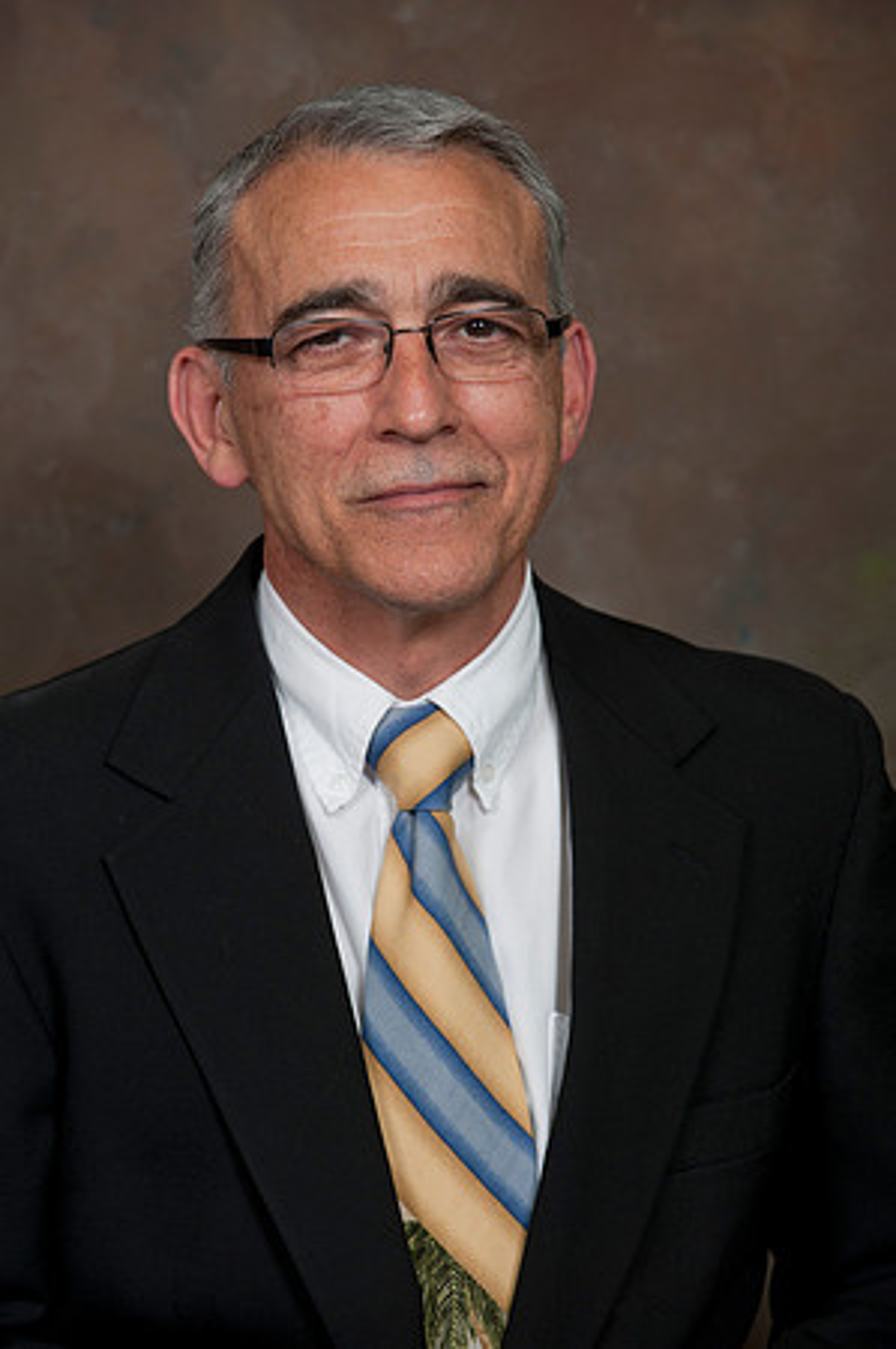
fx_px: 7483
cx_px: 448
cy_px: 674
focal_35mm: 200
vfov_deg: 10.3
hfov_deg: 6.9
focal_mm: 200
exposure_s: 1/125
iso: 320
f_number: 5.6
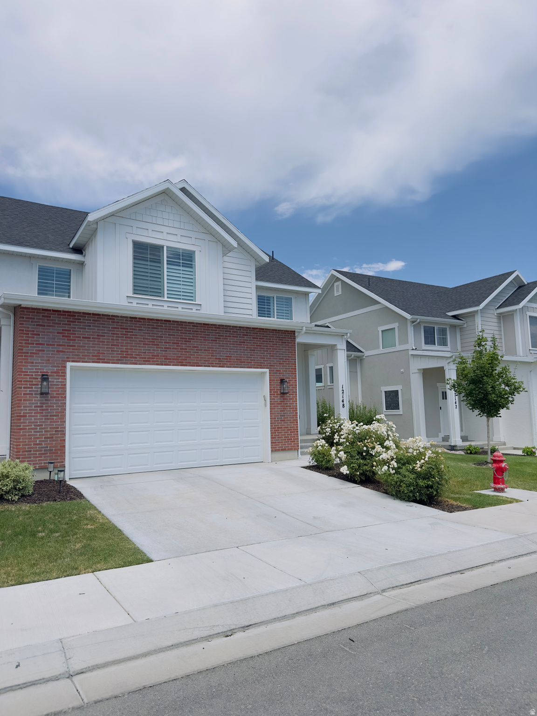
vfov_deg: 71.6
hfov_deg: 56.8
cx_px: 268
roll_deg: +1.3
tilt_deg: +7.9
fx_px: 496
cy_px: 358
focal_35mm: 24
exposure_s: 1/11628
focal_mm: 6.86
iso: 100
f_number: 1.78
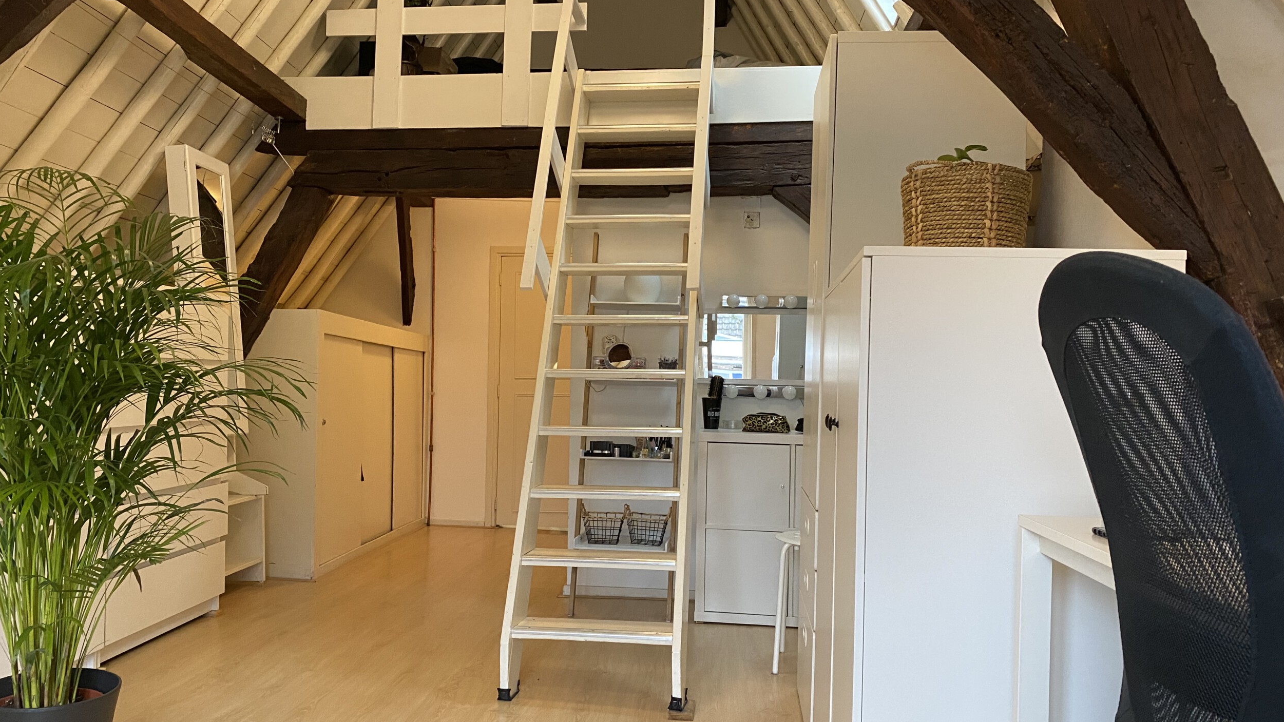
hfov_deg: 66.1
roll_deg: -0.9
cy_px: 380
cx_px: 629
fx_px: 987
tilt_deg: +0.5
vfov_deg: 40.2
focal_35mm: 29
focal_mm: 4.25
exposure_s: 1/50
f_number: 1.8
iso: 320
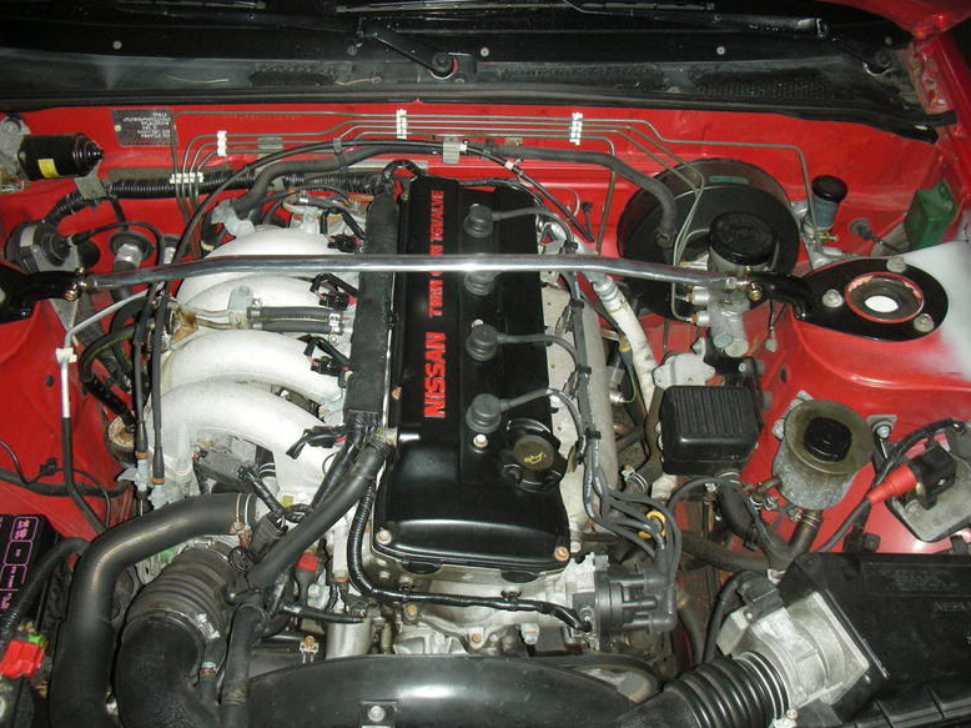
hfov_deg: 51.4
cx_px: 474
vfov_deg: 39.6
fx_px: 1010
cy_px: 357
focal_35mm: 36
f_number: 3
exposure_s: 1/60.1
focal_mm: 5.8
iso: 148
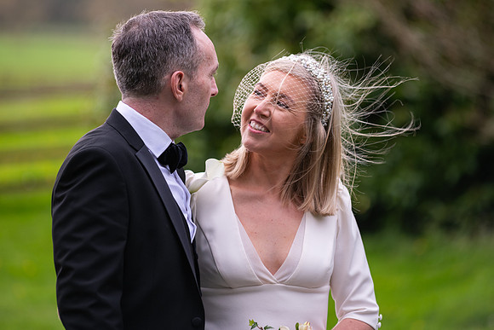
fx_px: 2539
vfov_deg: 7.4
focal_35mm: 185
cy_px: 165
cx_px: 247
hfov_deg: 11.1
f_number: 3.5
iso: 125
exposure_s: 1/160
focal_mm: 185
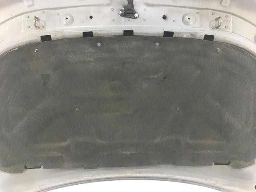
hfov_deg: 61.7
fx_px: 214
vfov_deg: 48.2
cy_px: 96
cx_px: 128
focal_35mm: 29
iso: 50
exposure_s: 1/33
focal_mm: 4.15
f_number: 2.2
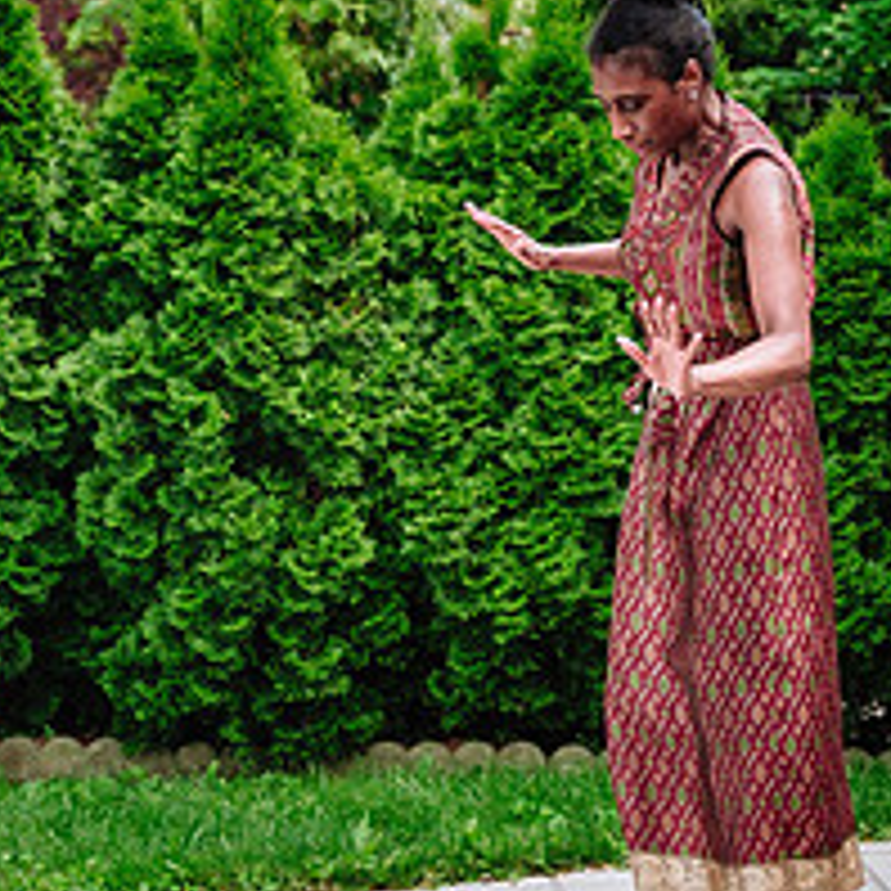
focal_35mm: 124
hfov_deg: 14.0
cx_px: 210
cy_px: 410
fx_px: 3611
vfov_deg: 14.1
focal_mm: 29.2
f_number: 1.8
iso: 500
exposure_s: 1/500
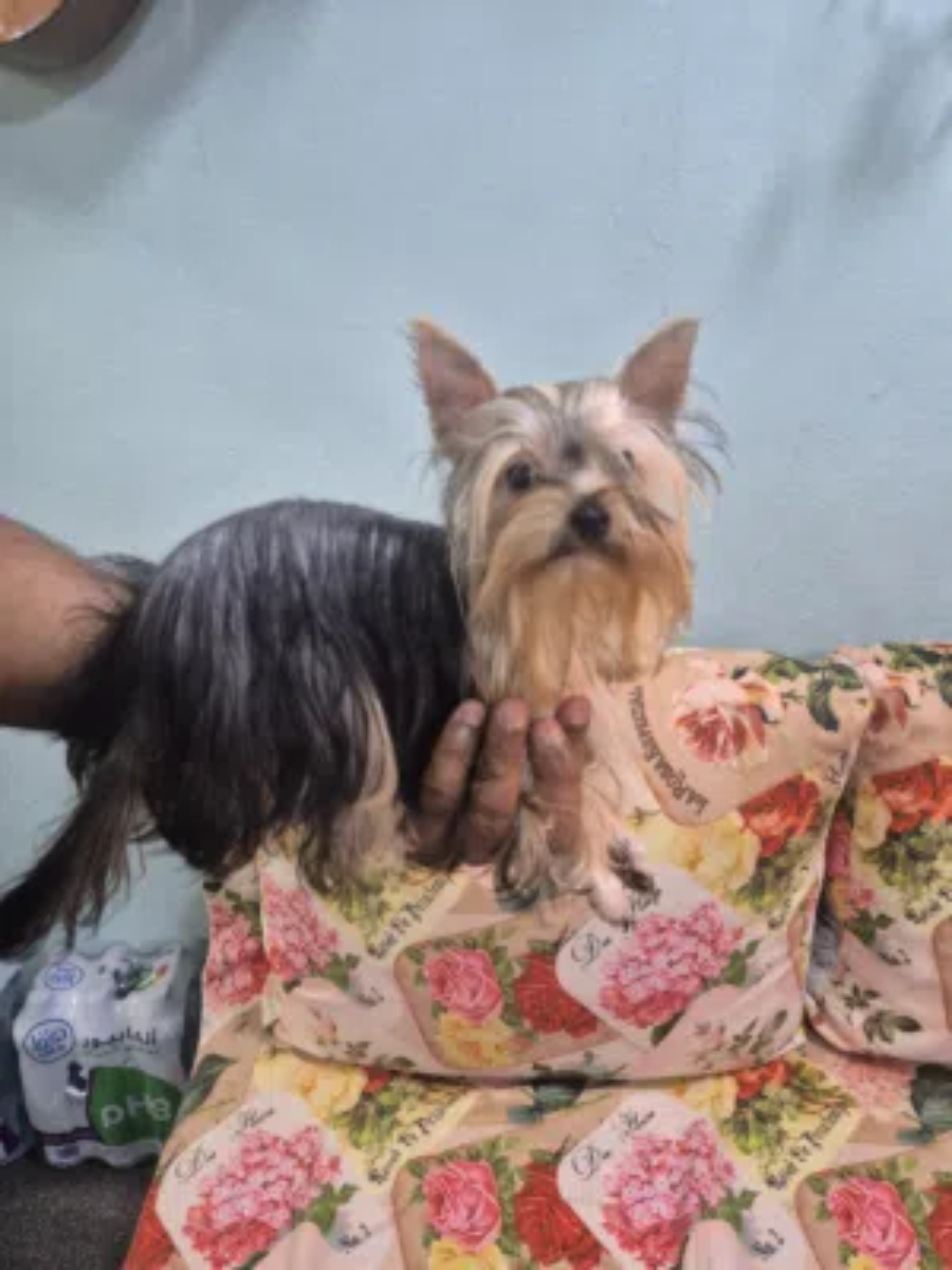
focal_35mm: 23
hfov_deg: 58.9
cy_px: 635
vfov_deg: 73.9
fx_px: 843
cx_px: 476
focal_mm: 5.4
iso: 250
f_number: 1.8
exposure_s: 1/100
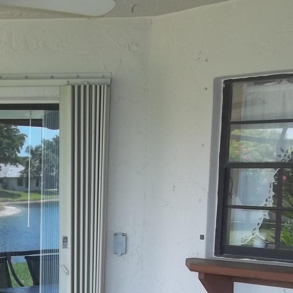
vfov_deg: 17.8
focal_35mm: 94
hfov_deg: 17.9
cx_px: -24
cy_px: 330
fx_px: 900
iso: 80
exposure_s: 1/60
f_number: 2.9
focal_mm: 5.7
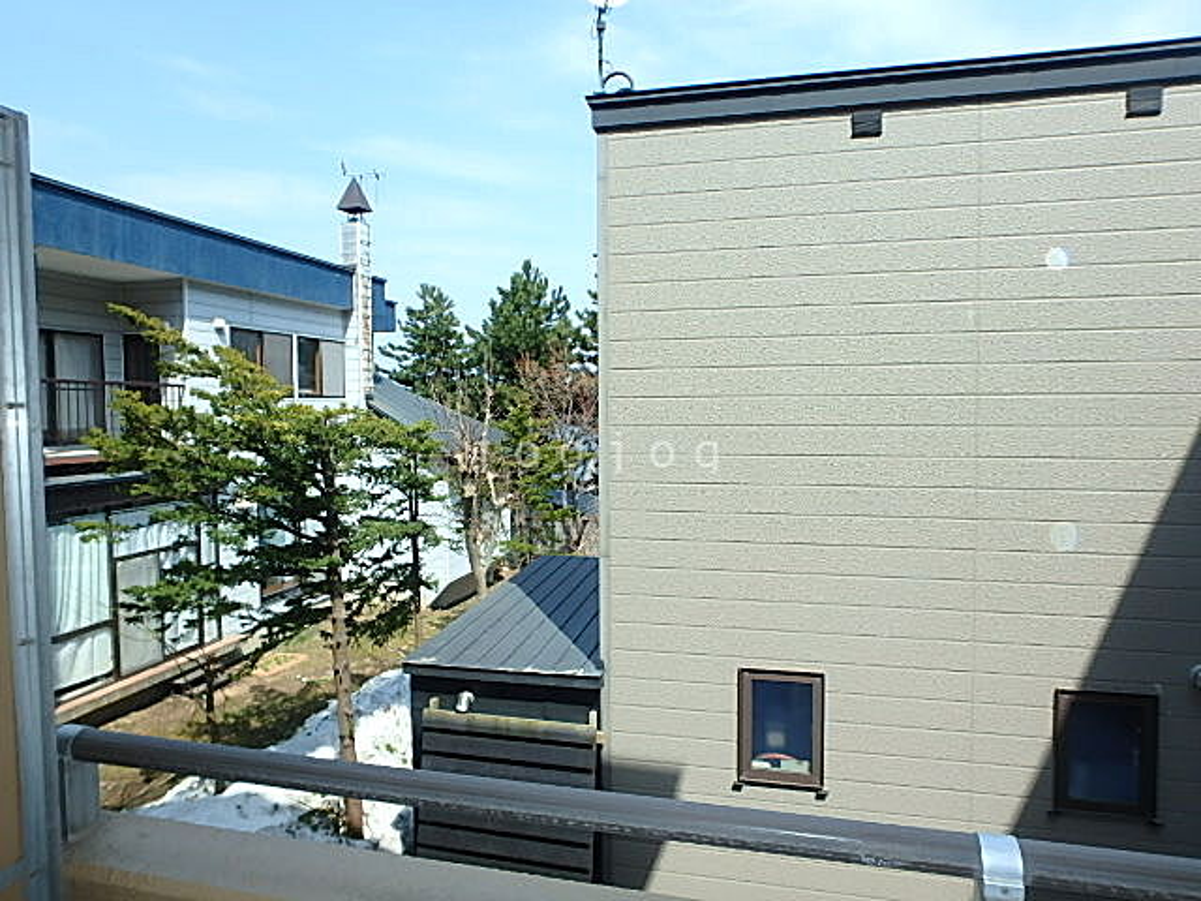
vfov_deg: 63.4
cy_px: 450
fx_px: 729
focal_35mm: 21
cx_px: 600
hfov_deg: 79.0
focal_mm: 3.7
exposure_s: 1/640
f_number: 3.5
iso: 125
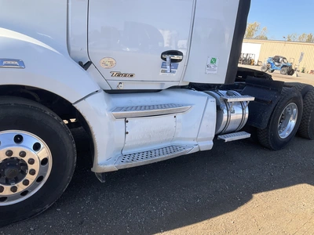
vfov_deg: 48.2
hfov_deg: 61.7
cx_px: 157
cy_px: 118
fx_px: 263
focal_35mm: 29
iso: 25
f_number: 1.8
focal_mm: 3
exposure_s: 1/728
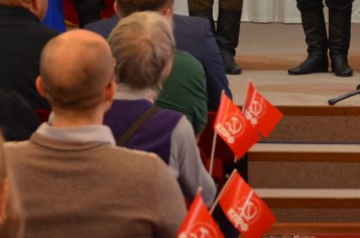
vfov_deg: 6.9
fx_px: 1945
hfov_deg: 10.5
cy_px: -81
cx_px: 334
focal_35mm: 195
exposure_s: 1/60
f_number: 4.5
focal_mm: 40
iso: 800
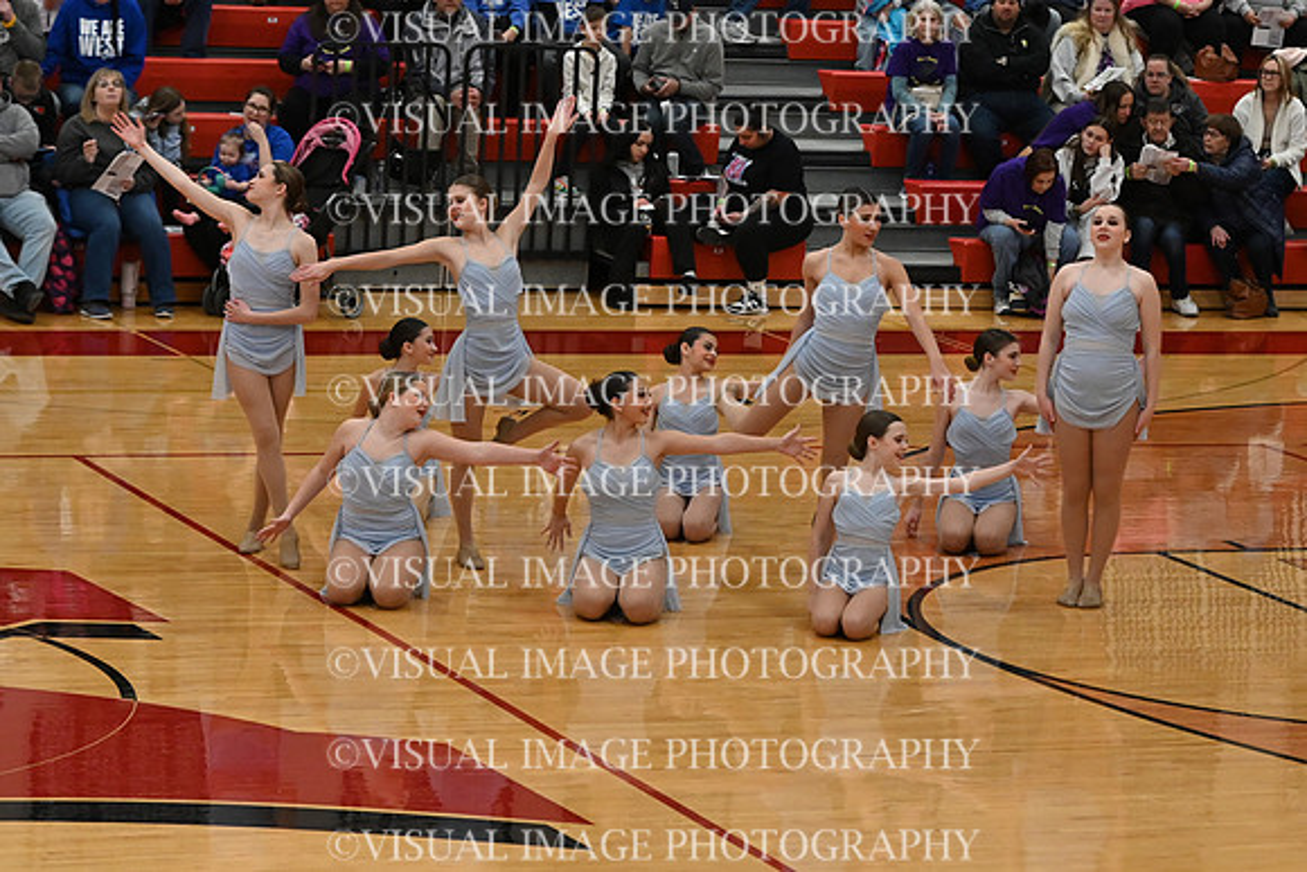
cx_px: 654
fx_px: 5011
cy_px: 436
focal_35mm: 138
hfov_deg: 14.9
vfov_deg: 9.9
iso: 5000
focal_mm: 92
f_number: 4
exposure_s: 1/400
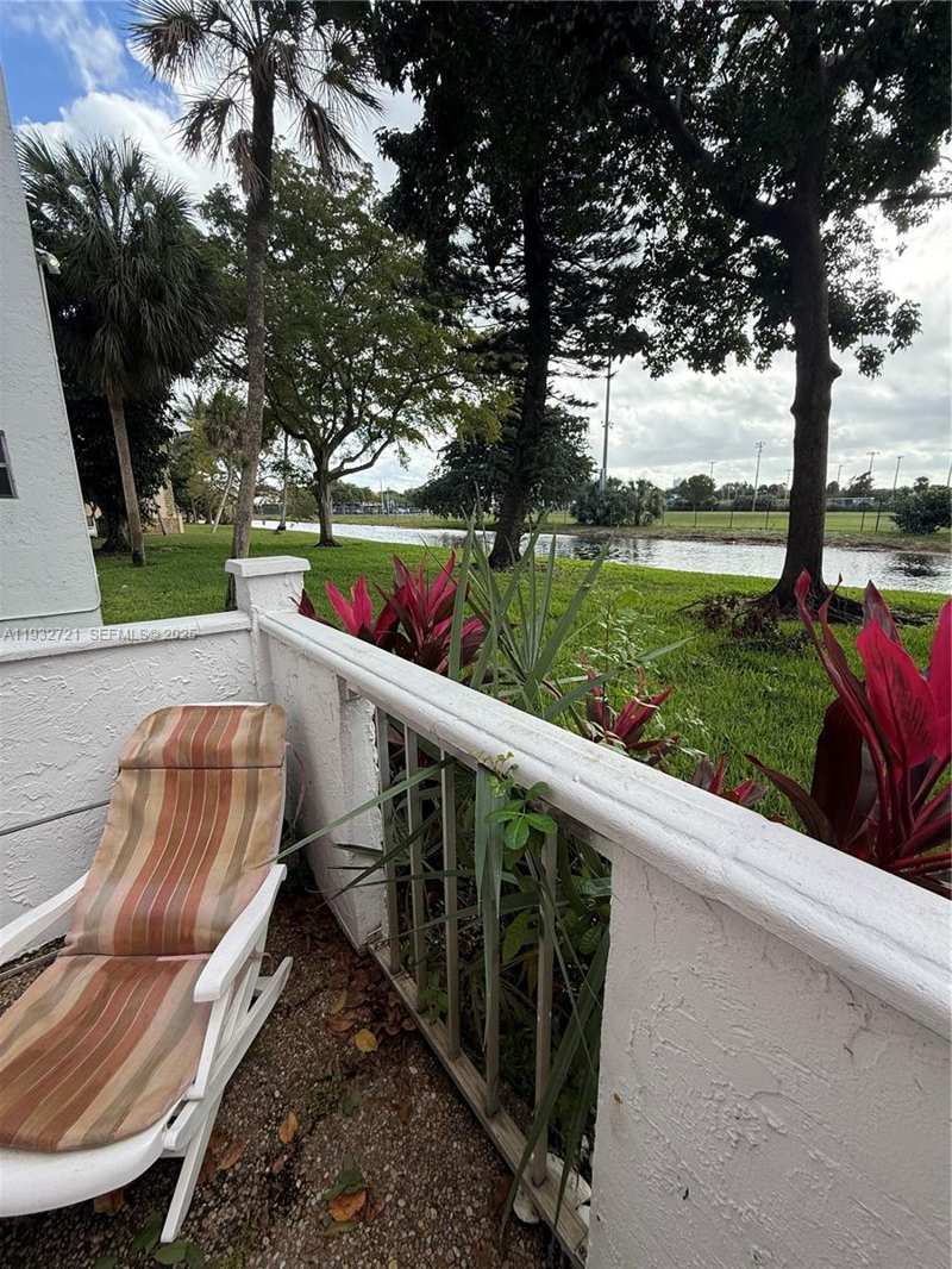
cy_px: 634
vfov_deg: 102.1
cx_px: 476
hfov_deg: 85.7
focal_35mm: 14
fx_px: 513
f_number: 2.2
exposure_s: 1/709
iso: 64
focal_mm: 2.22
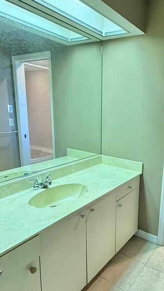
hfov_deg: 42.3
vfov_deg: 71.9
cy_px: 152
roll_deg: -2.1
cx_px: 132
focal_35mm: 26
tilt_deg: -13.1
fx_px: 201
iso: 250
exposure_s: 1/60
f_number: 2.2
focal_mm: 2.22
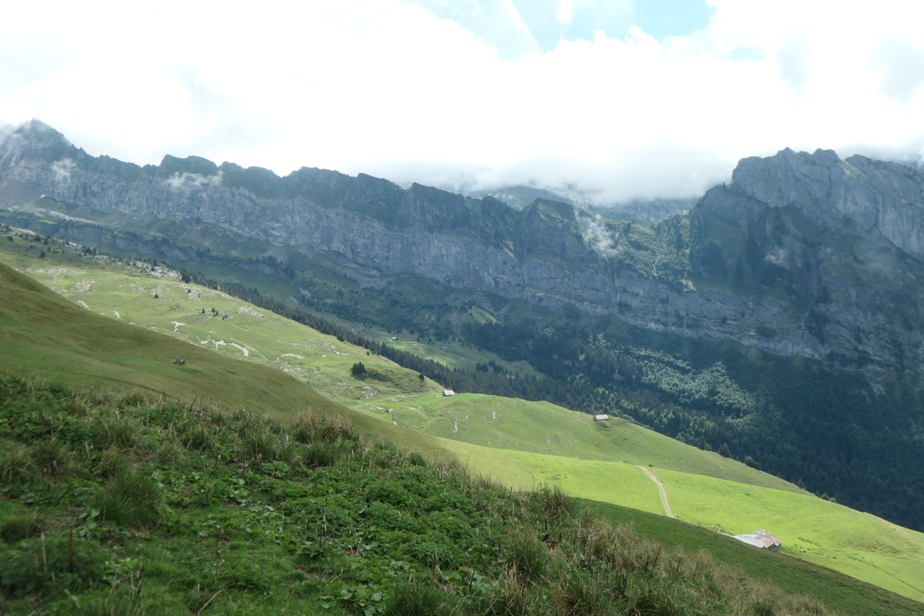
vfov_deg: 38.9
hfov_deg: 55.8
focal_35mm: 34
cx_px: 462
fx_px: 873
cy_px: 308
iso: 200
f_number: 4.5
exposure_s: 1/800
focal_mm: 12.5
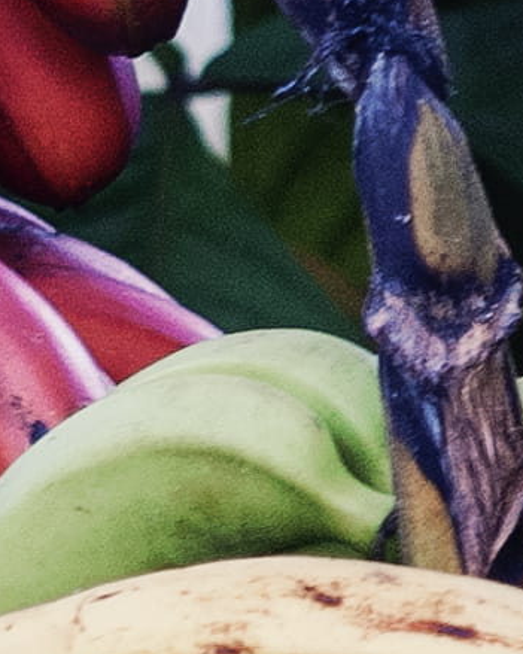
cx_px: -516
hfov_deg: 1.3
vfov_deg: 1.6
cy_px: 837
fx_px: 22762
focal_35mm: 1176
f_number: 5
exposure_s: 1/125
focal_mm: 122
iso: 400
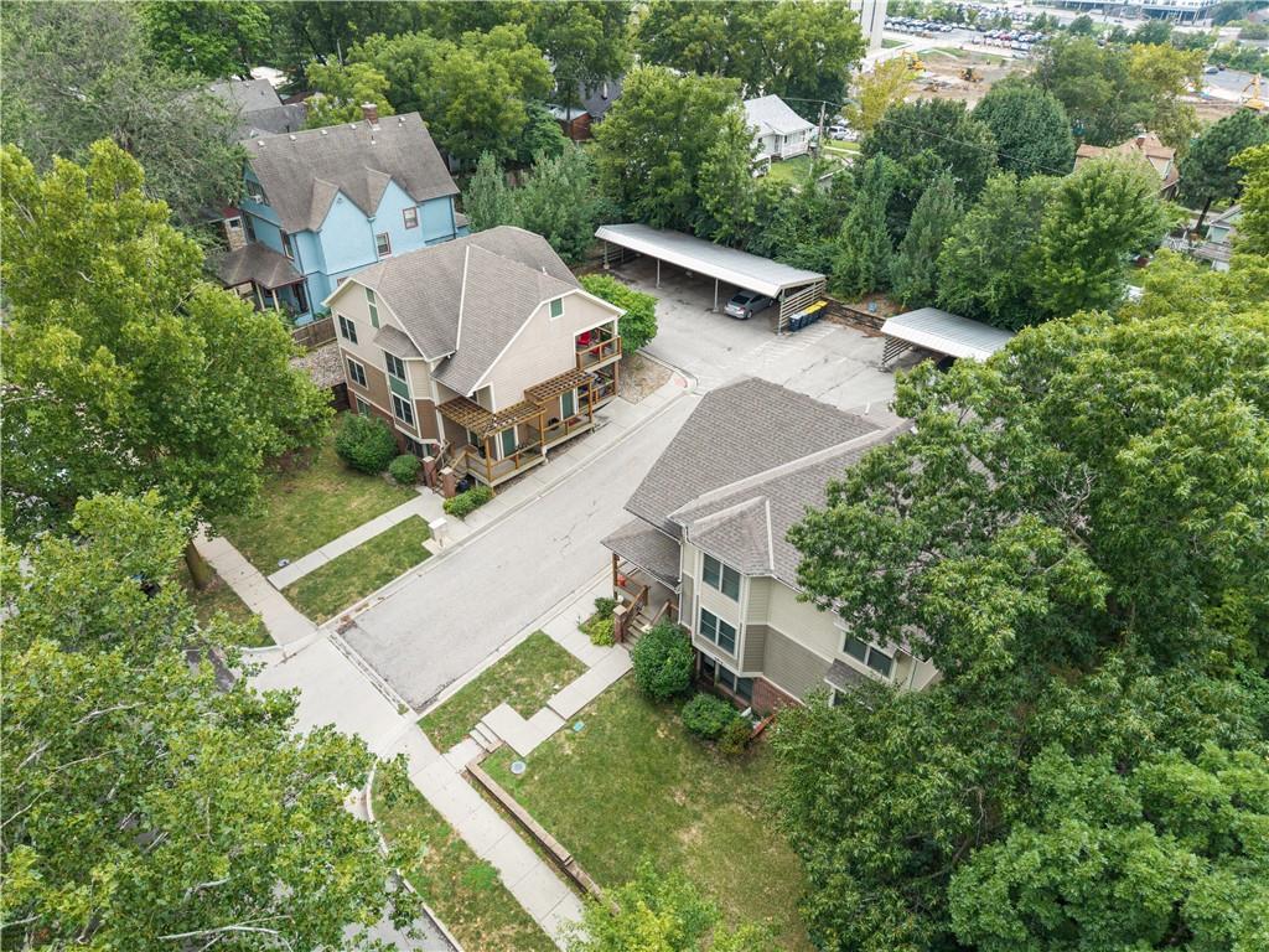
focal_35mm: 24
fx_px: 880
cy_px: 476
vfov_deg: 56.8
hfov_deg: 71.6
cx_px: 634
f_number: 1.8
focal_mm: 8.67
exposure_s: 1/730
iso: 100
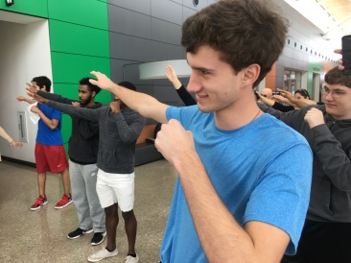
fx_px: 294
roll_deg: +0.9
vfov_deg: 48.2
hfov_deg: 61.7
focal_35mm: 29
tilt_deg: -7.7
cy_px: 132
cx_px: 176
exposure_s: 1/60
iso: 25
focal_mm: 4.15
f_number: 2.2
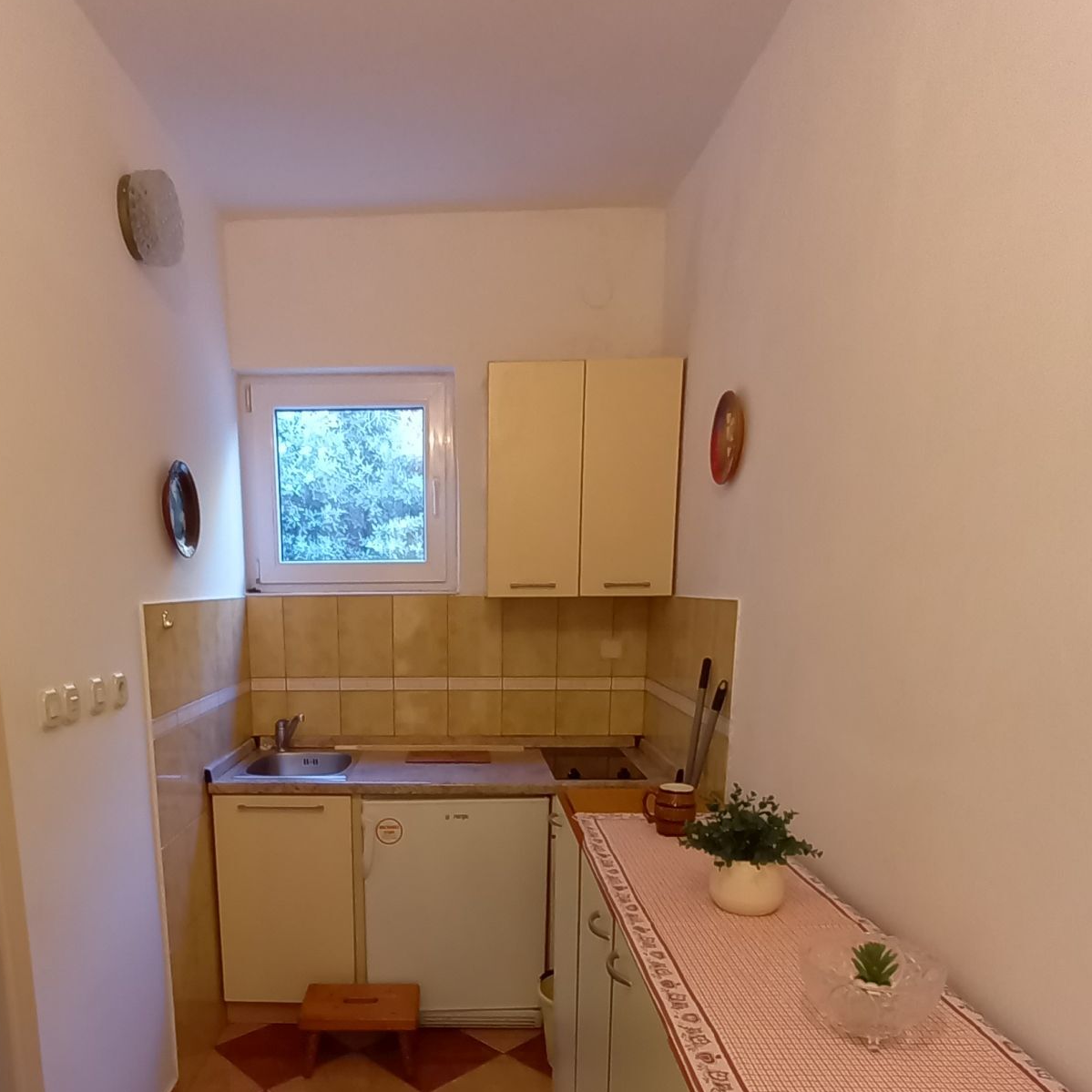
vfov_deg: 63.7
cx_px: 413
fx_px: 821
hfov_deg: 66.3
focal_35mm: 23
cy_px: 804
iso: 250
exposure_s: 1/25
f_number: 2.2
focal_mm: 1.42
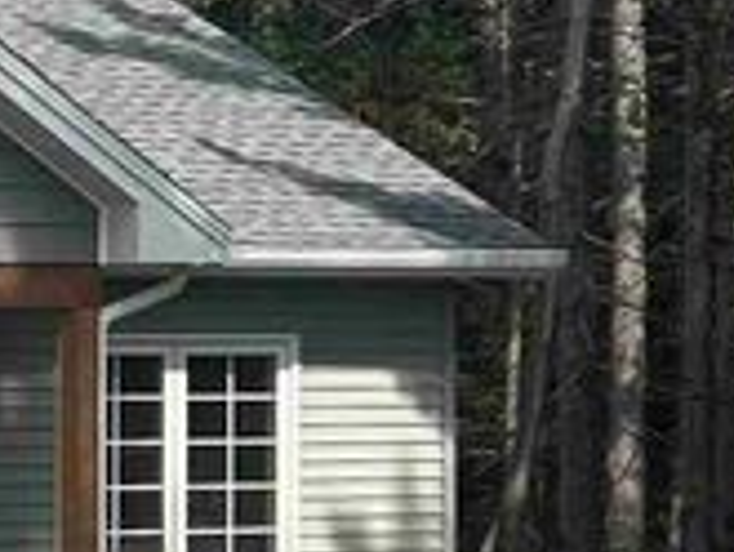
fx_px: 3416
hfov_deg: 11.1
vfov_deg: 9.2
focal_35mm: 161
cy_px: 338
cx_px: -765
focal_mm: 5.7
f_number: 1.5
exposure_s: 1/2632
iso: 50
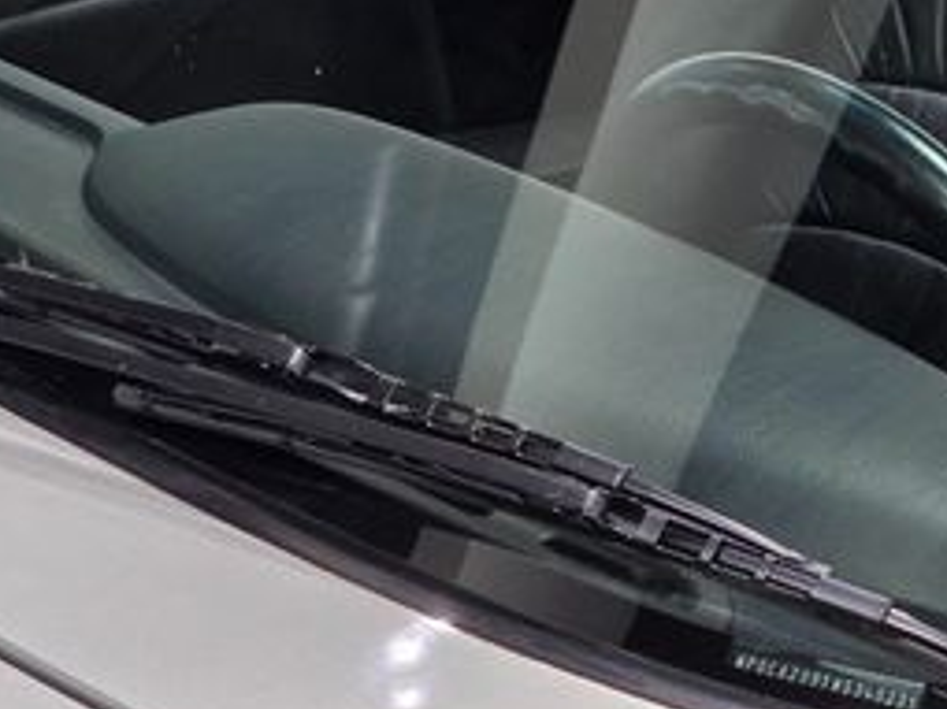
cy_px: -134
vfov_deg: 8.5
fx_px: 4731
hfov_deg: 11.4
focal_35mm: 173
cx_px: 553
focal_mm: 7.9
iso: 200
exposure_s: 1/120
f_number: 2.4
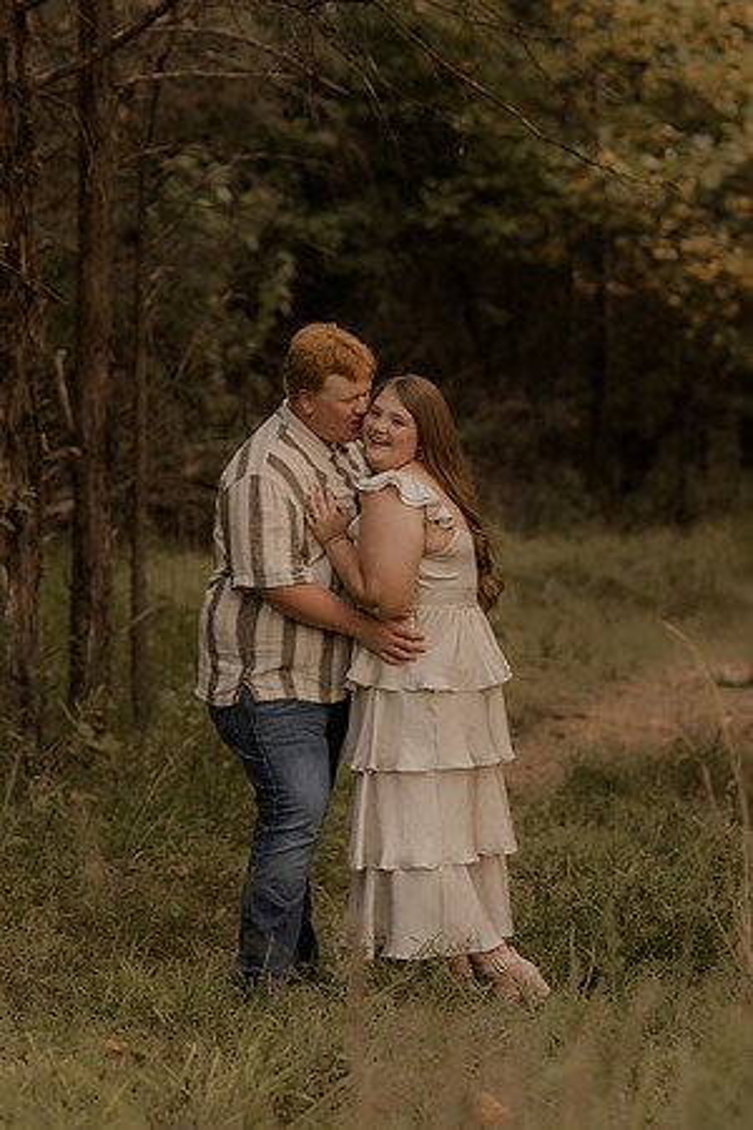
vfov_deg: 16.1
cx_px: 376
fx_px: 3984
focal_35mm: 127
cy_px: 565
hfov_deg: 10.8
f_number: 2
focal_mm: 85
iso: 100
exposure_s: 1/125
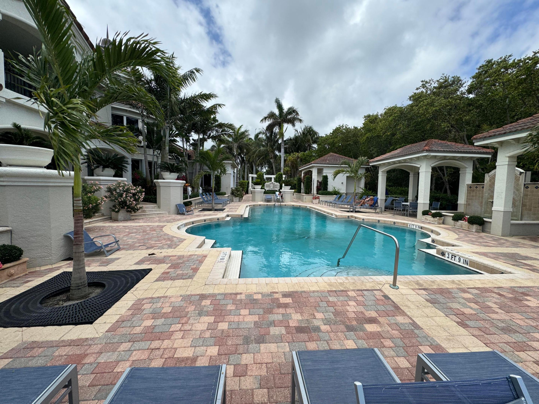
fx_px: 218
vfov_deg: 85.7
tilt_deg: -4.4
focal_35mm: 14
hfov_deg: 102.1
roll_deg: -0.9
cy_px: 202
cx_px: 270
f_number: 2.2
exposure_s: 1/1449
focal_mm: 2.22
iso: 50
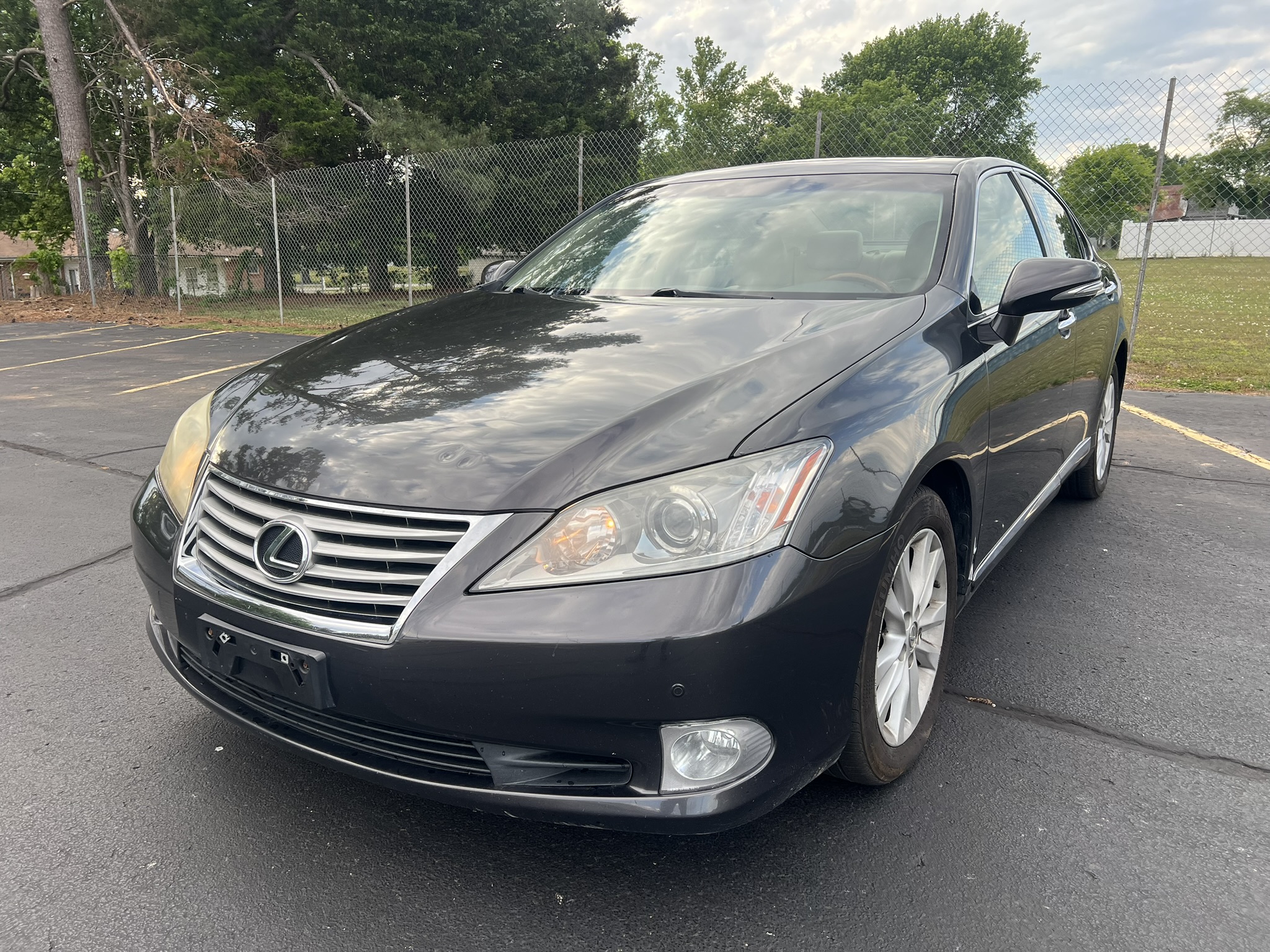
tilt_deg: -13.4
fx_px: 954
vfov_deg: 53.1
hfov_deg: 67.3
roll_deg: +0.9
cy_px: 476
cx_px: 635
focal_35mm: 26
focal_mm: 5.7
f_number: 1.5
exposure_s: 1/692
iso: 50
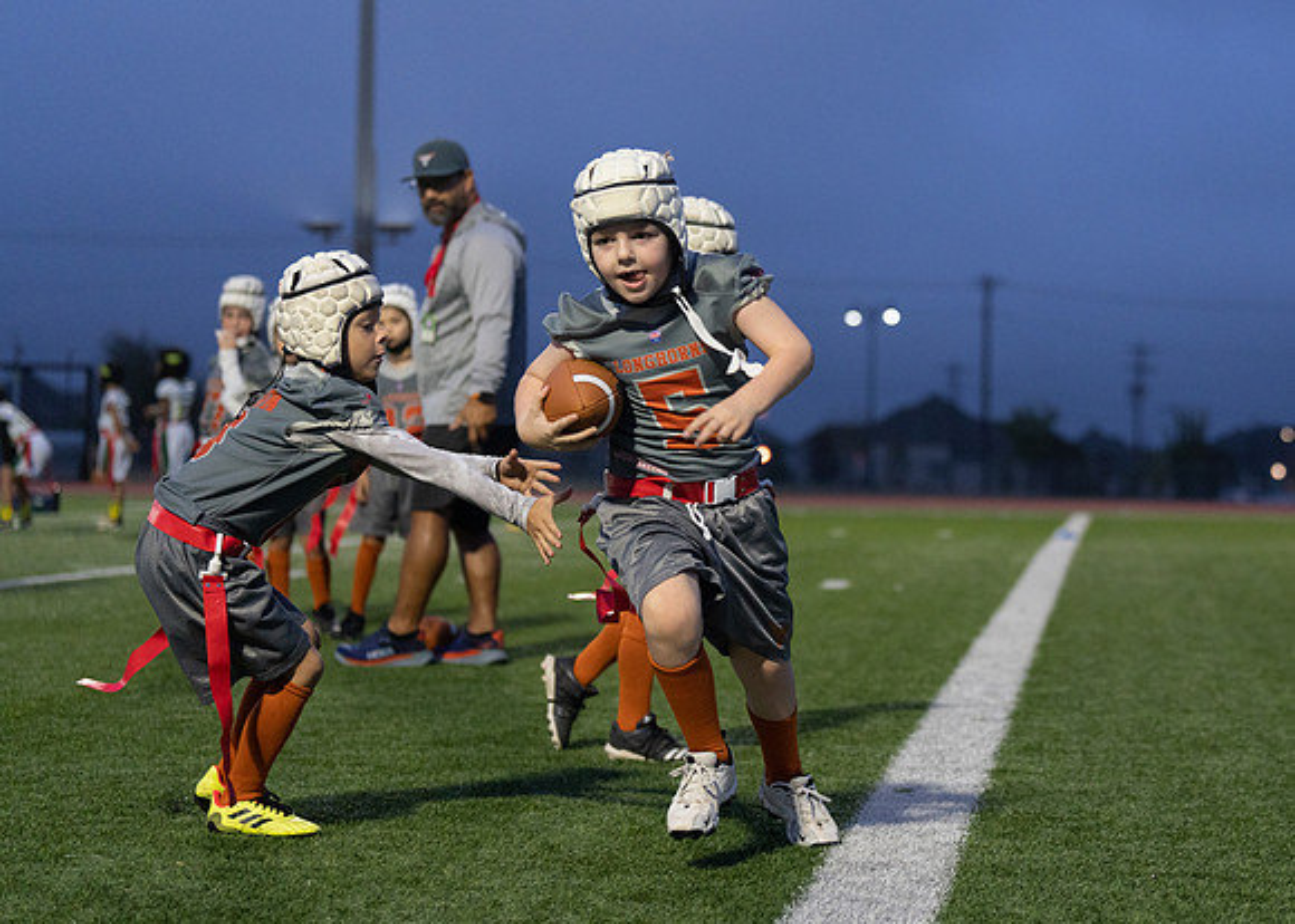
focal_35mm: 95
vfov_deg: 15.1
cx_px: 858
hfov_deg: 21.0
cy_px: 395
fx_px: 3476
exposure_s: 1/800
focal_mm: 72
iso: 1250
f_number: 2.8
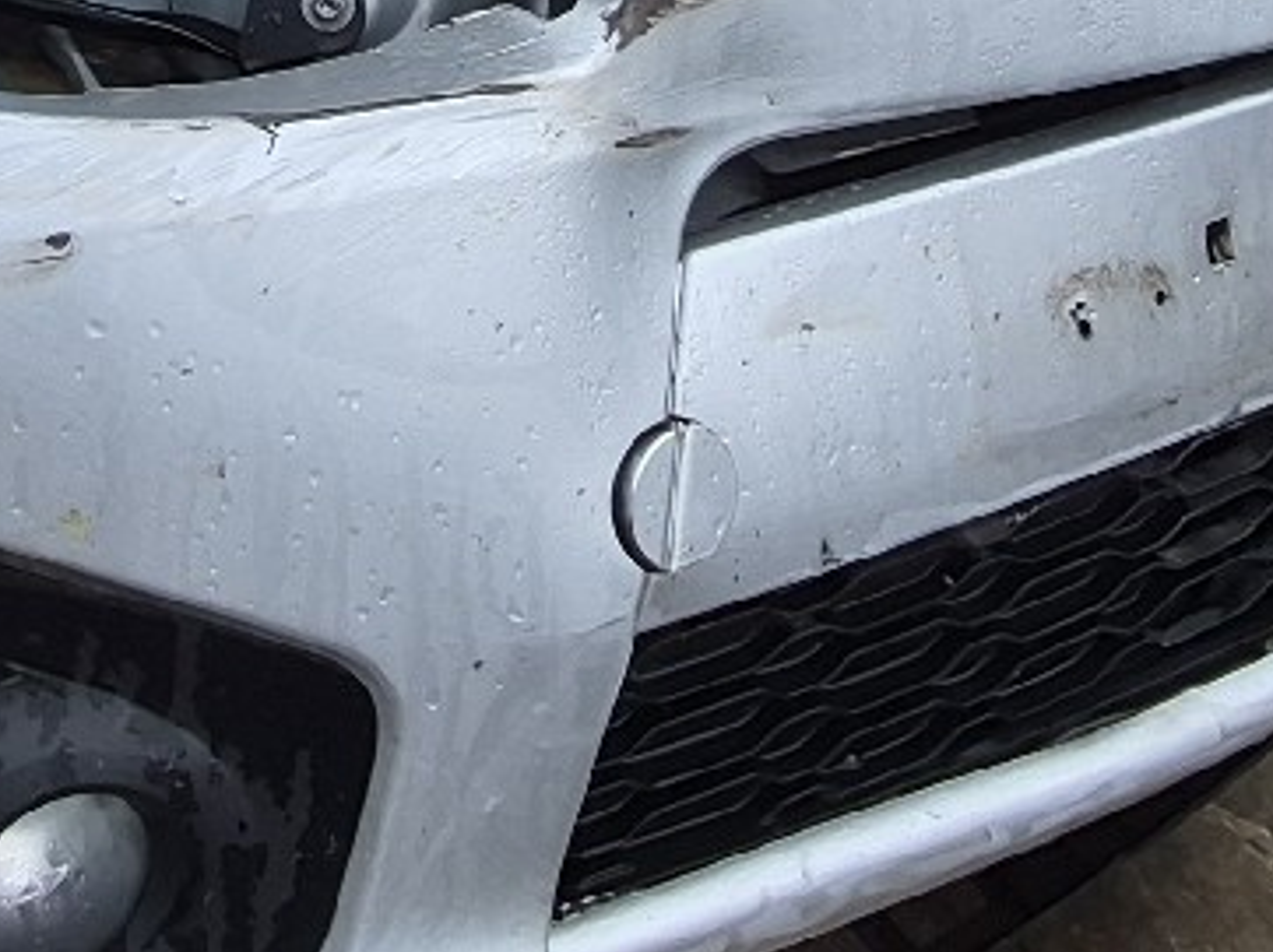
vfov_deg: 18.9
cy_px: -453
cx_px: 338
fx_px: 2536
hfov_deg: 27.8
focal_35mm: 69
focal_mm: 1.74
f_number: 2.2
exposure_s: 1/417
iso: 40
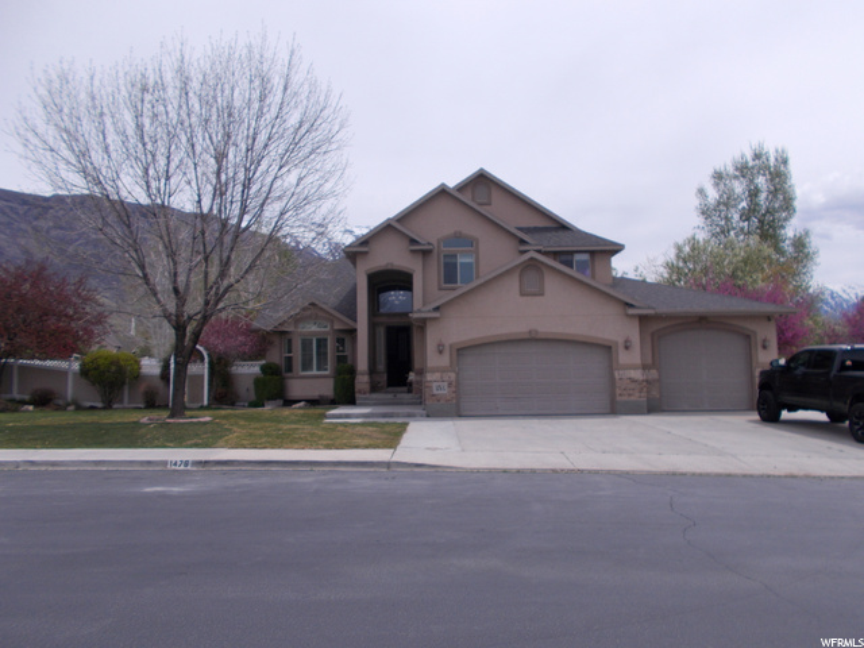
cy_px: 324
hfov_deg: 67.3
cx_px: 432
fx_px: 649
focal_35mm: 26
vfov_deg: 53.1
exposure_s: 1/250
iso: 80
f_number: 8
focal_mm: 4.6
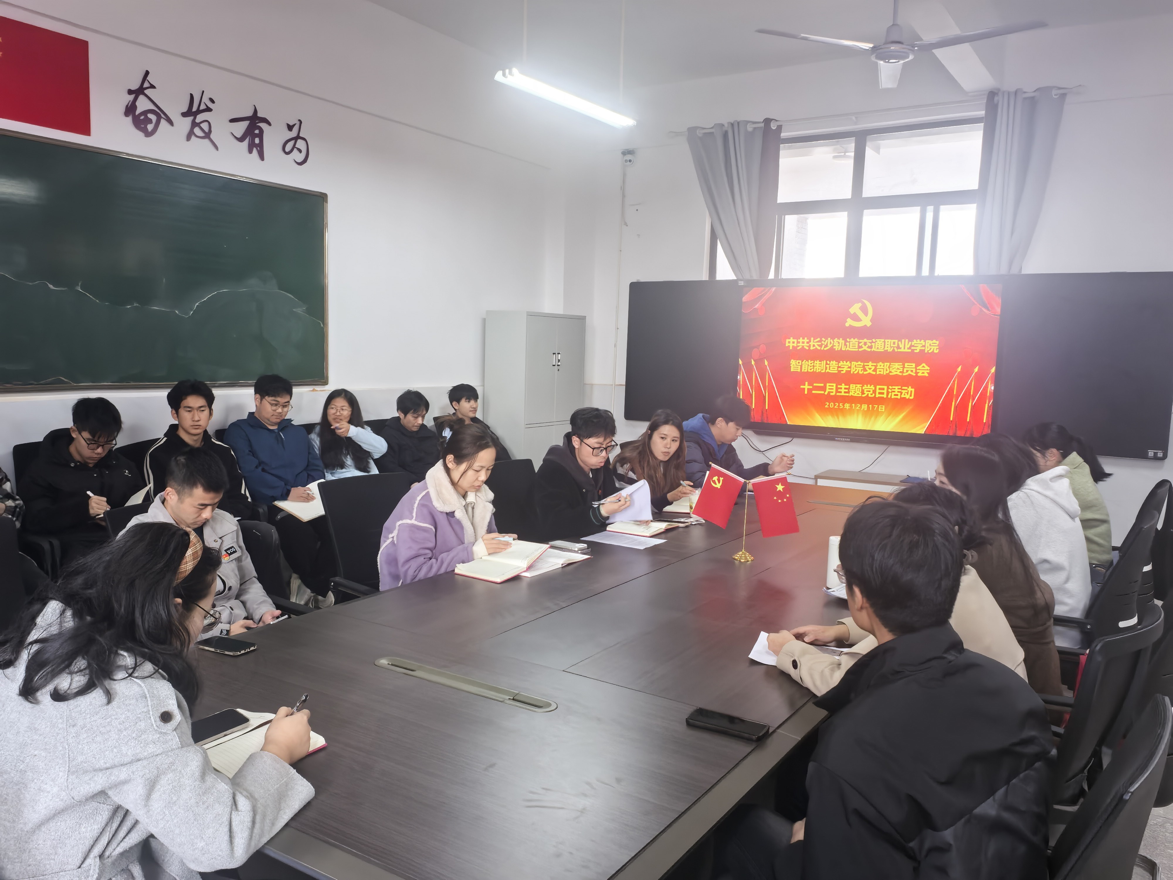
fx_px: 915
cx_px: 586
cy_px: 440
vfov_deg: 51.4
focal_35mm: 27
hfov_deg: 65.3
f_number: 4
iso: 250
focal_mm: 6.35
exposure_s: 1/50
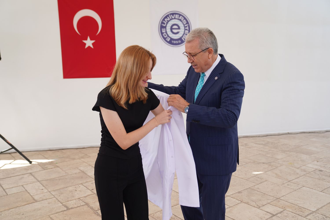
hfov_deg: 57.2
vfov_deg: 40.0
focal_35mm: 33
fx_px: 302
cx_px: 165
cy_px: 110
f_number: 3.2
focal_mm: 33
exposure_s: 1/125
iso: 100
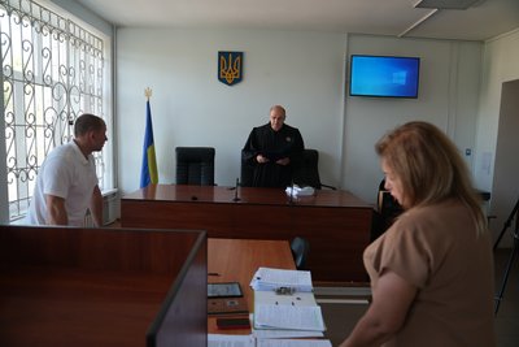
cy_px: 174
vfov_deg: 53.2
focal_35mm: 24
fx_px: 346
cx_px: 260
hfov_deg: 73.7
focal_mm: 24
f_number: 2.8
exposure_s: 1/50
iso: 320
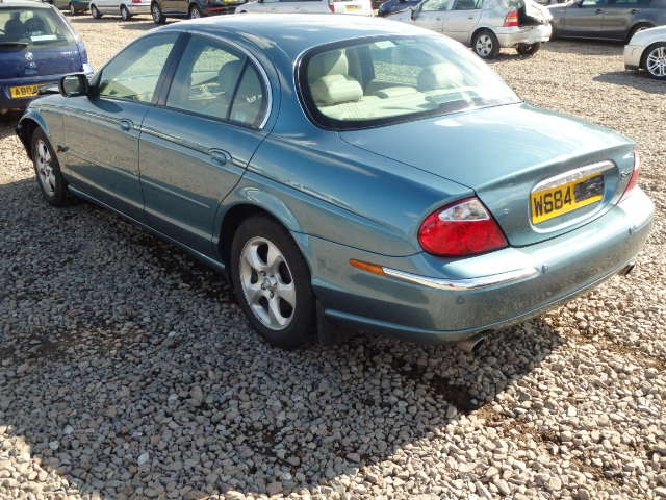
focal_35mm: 36
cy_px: 250
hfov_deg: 51.4
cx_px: 333
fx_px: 693
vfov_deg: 39.7
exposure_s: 1/250
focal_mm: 6.4
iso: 125
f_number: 4.5
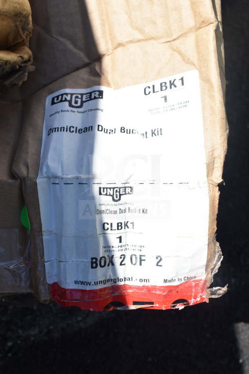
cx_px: 124
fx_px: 389
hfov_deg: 35.5
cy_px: 187
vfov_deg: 51.3
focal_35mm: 38
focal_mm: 25
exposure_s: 1/250
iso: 200
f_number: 9
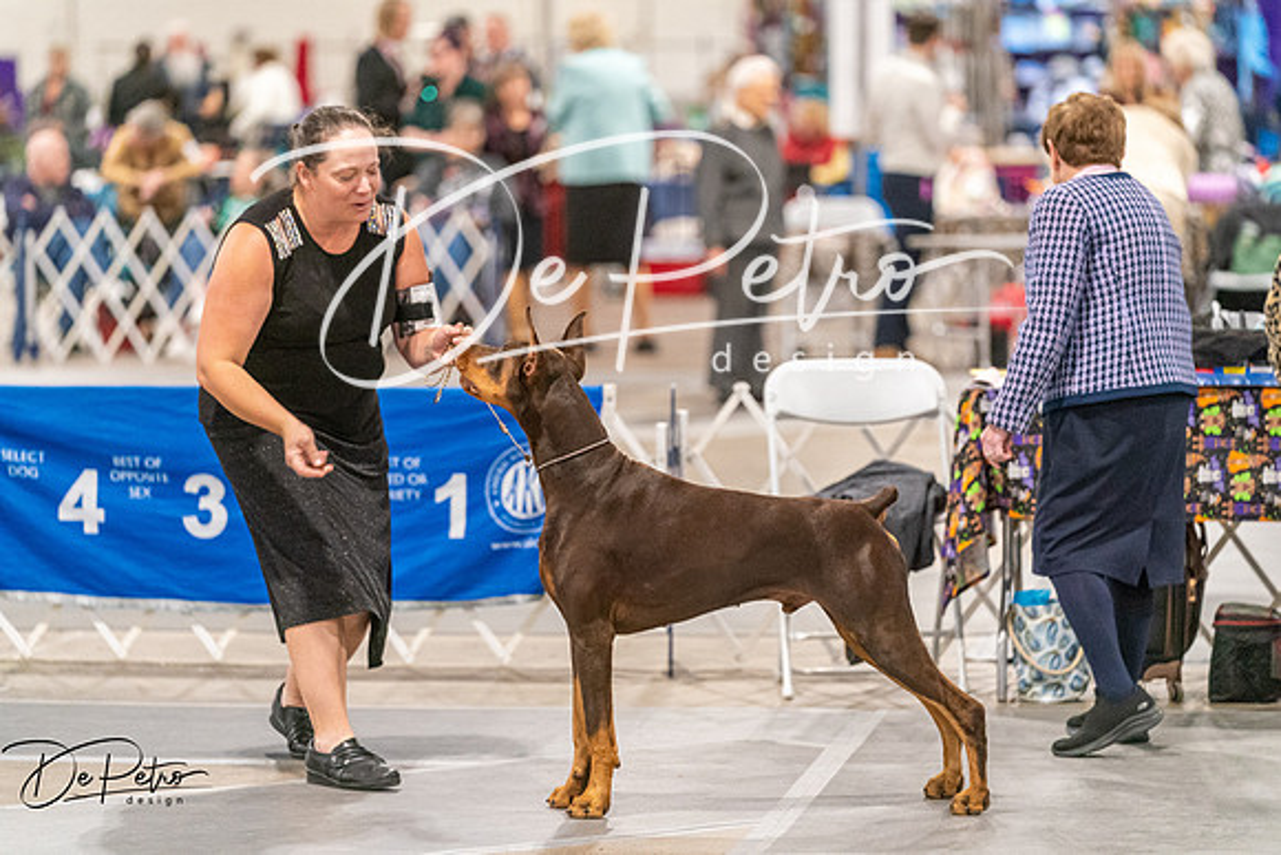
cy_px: 428
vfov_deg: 7.9
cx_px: 640
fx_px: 6193
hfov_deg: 11.8
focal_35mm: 174
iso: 6400
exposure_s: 1/250
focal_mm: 174
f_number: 3.2
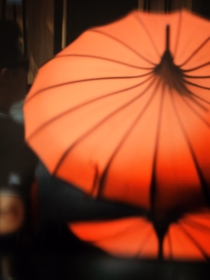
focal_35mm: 483
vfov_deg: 4.1
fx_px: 3907
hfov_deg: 3.1
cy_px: 140
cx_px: 105
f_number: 5.9
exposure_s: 1/60
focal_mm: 86.1
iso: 100
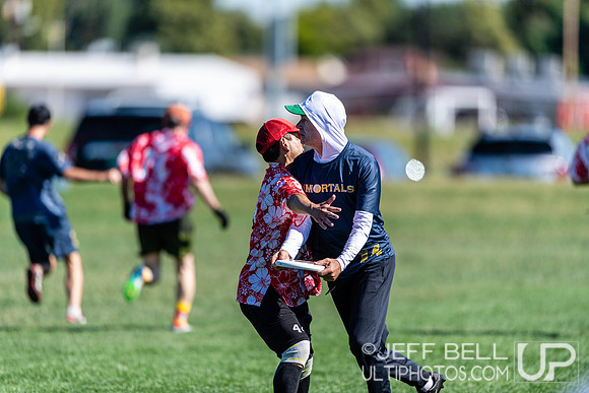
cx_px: 294
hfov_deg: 5.2
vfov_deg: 3.4
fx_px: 6546
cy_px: 196
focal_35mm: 400
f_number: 2.8
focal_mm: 400
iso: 100
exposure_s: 1/2000
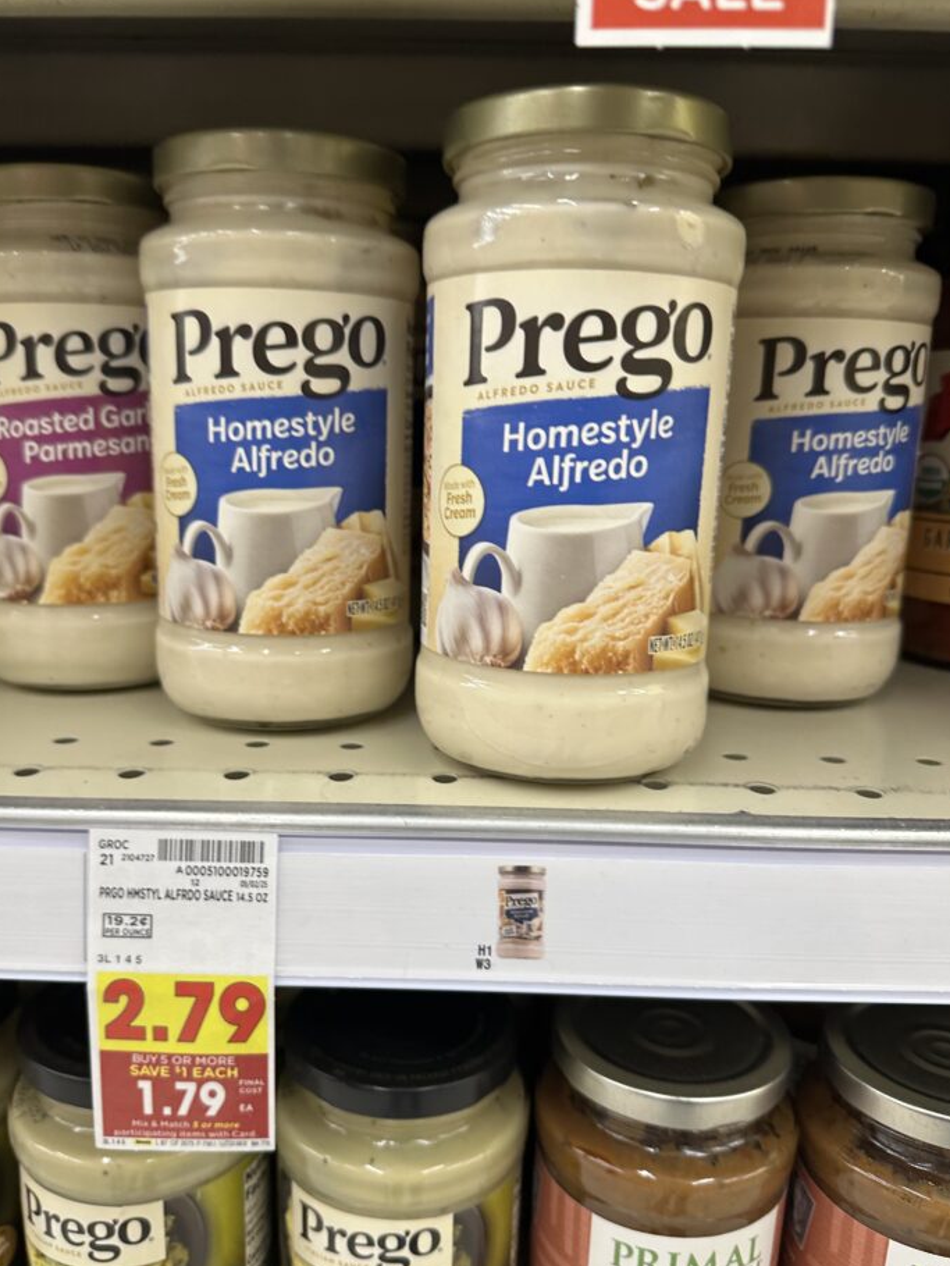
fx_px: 988
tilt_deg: -15.1
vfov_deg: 65.2
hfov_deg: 51.3
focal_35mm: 27
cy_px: 673
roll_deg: -0.6
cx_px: 437
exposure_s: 1/62
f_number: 1.78
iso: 125
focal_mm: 6.86
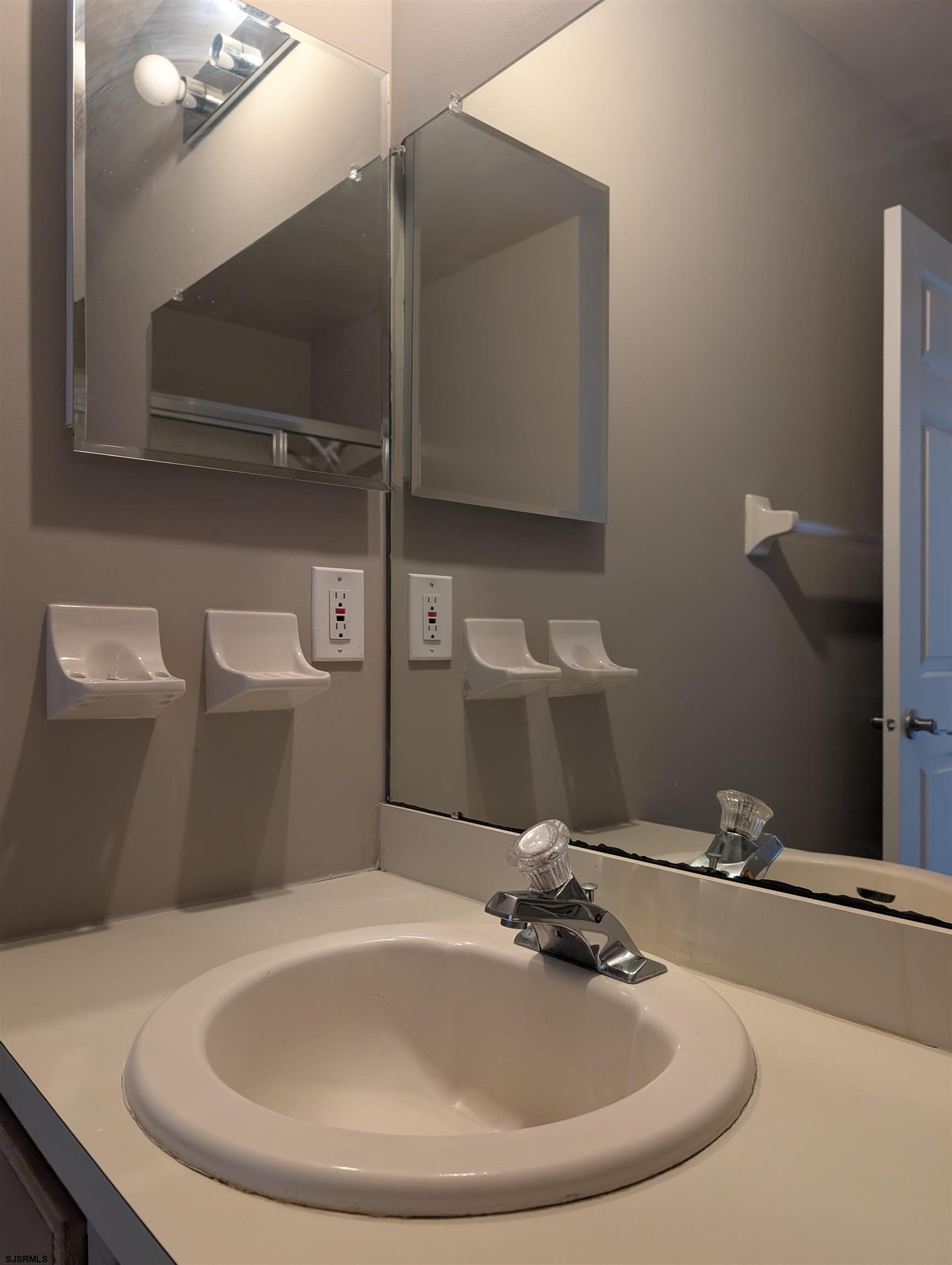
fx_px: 878
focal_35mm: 24
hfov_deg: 56.9
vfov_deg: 71.5
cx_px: 476
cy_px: 632
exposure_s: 1/75.4
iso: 331
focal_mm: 6.9
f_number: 1.68
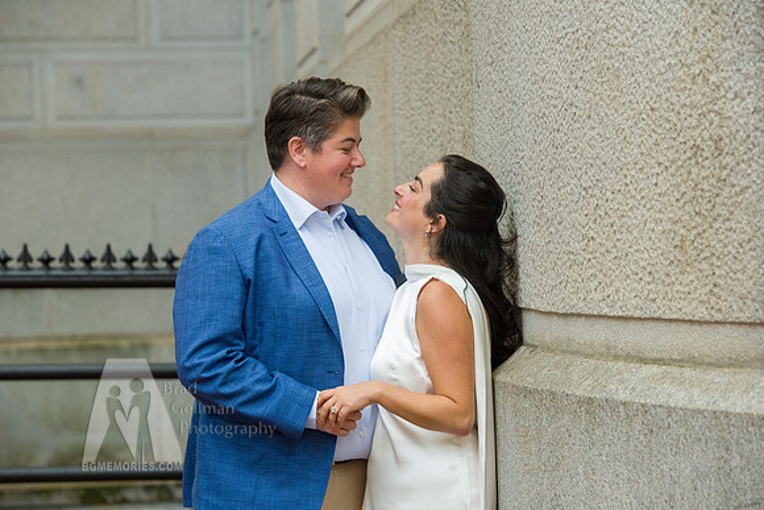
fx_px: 2653
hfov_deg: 16.4
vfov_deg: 11.0
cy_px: 255
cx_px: 382
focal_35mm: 125
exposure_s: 1/320
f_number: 5
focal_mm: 125
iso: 800
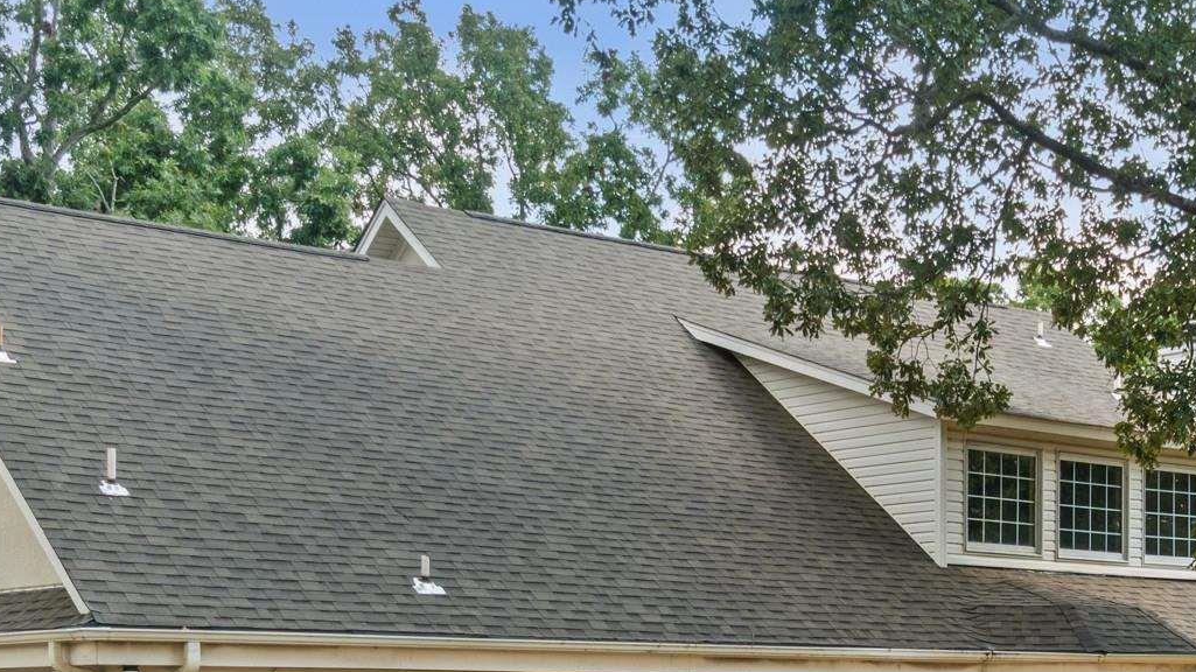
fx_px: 2188
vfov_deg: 16.8
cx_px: 979
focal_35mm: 69
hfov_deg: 29.8
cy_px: 780
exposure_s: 1/30
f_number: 9
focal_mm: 18
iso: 250
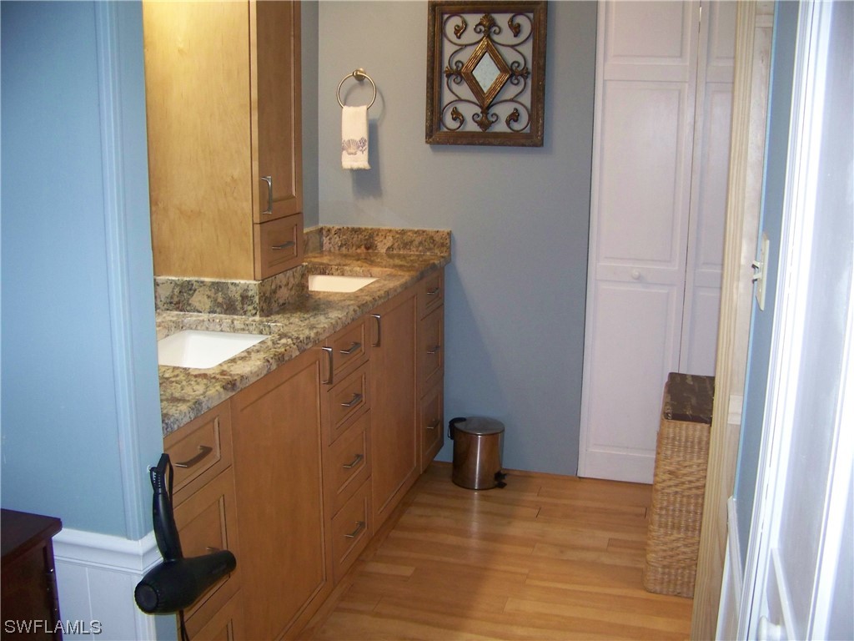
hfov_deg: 51.4
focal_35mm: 36
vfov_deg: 39.7
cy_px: 320
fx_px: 888
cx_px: 427
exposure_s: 1/30
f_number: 2.8
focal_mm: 5.85
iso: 200
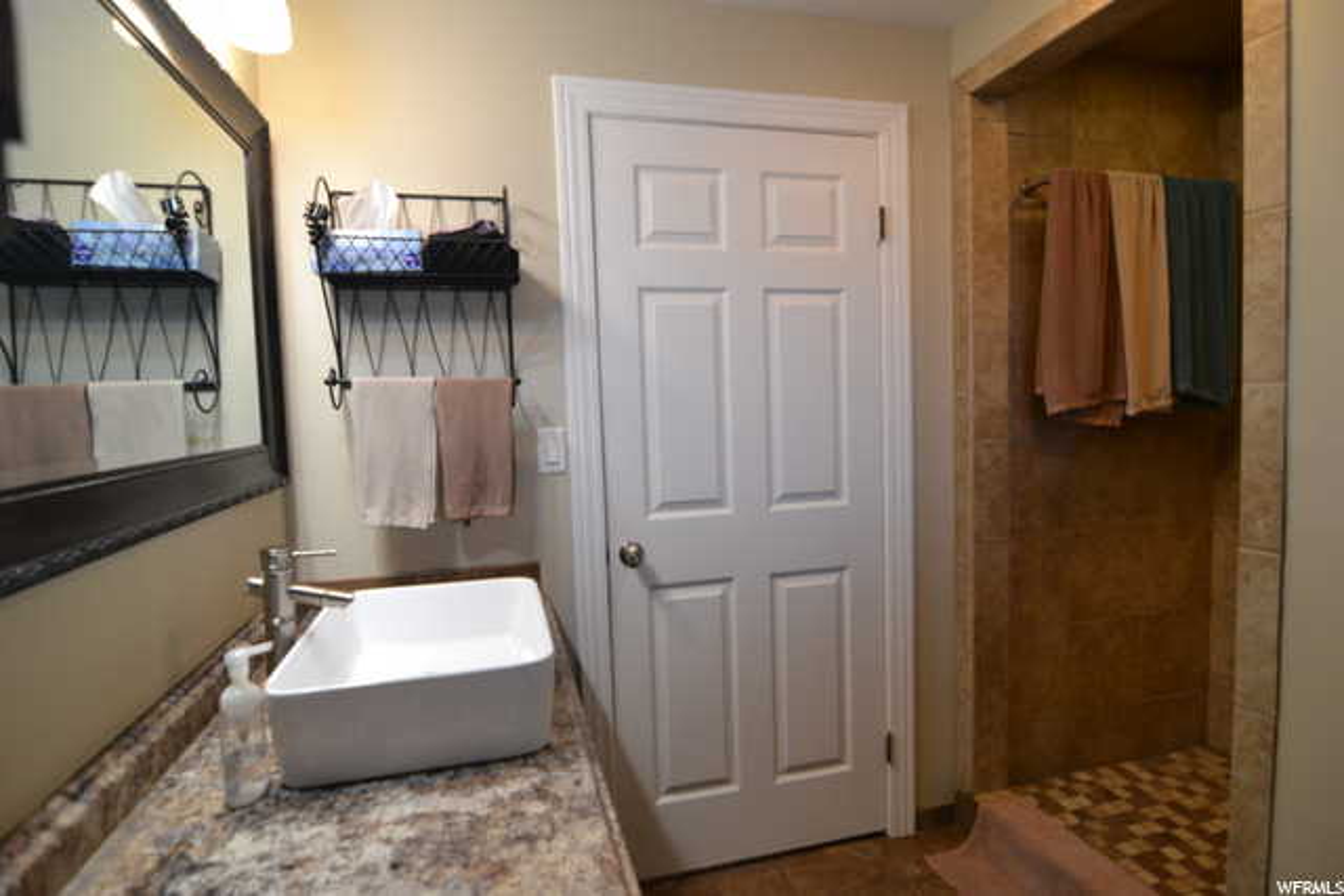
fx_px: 644
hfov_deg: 92.4
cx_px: 672
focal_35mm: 17
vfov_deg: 69.7
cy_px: 448
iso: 400
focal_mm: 11.5
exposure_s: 1/60
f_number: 4
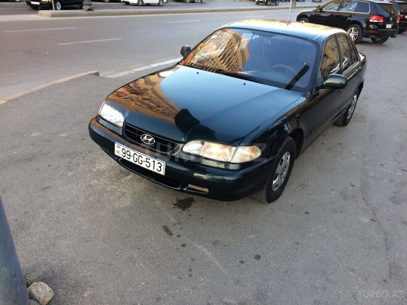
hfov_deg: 61.7
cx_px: 204
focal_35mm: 29
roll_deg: -0.9
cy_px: 152
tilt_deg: -29.1
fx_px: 341
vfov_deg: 48.2
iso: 40
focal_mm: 4.15
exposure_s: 1/100
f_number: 2.2
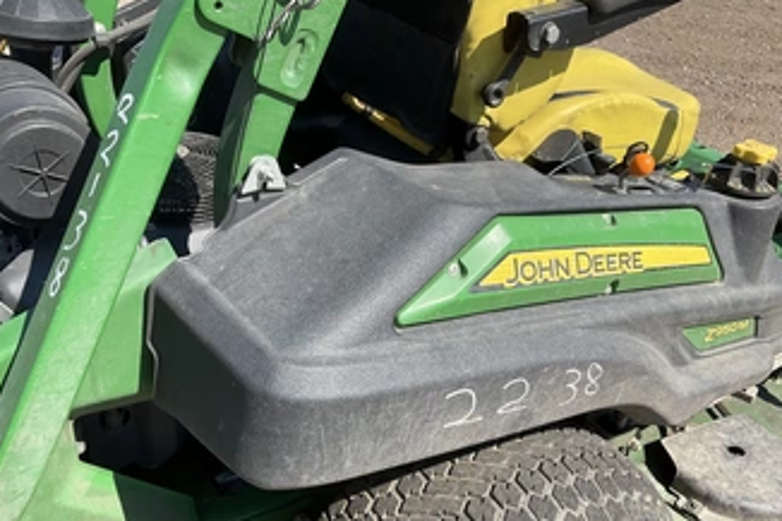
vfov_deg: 35.7
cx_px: 386
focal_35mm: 37
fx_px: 803
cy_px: 331
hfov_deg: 51.9
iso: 25
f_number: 1.8
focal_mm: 3
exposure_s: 1/1279
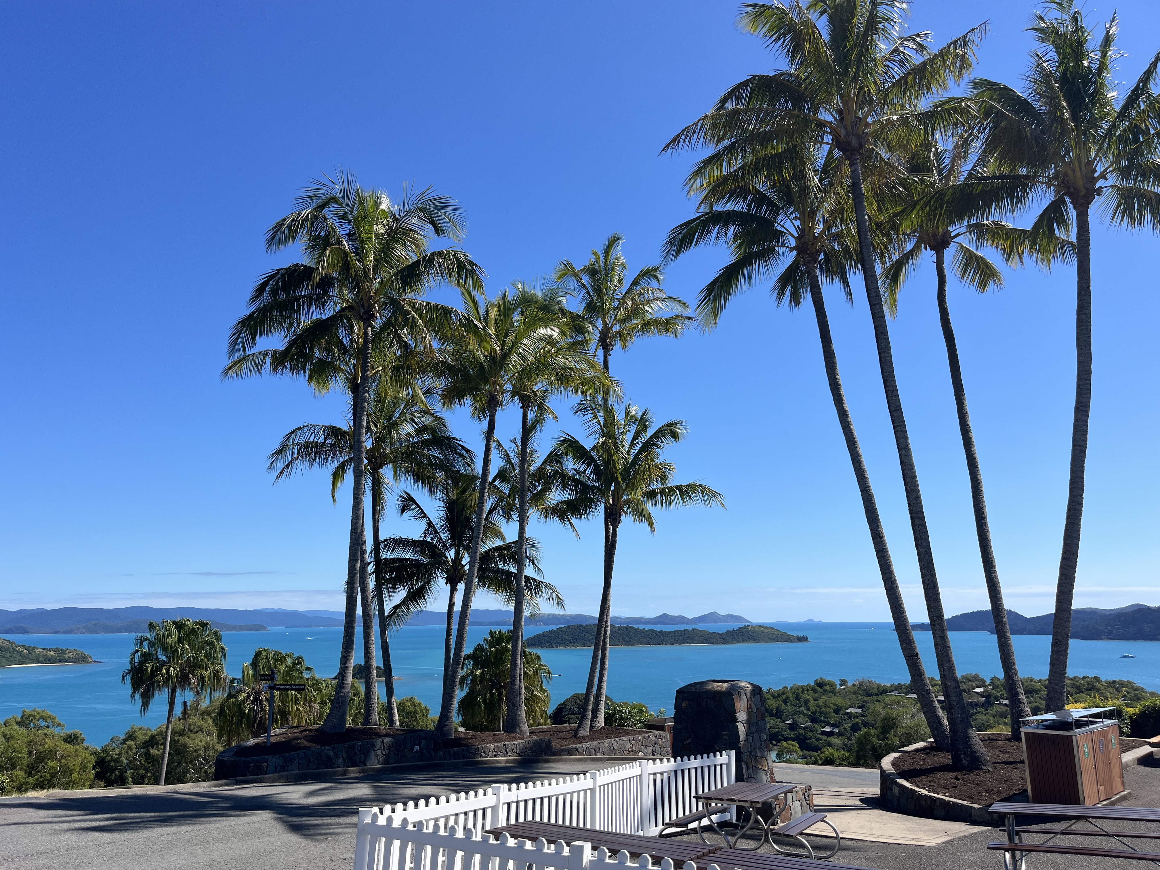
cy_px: 435
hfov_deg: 67.3
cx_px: 580
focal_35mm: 26
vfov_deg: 53.1
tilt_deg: +11.1
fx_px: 871
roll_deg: +0.5
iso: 50
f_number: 1.6
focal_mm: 5.1
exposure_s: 1/3876
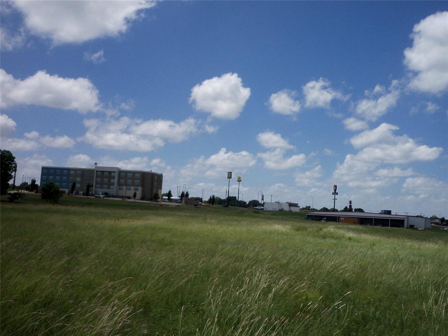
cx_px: 224
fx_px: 492
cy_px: 168
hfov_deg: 49.0
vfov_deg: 37.7
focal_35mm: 38
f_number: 5.6
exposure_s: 1/800
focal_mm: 6.3
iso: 100
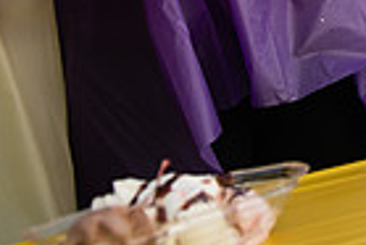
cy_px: -175
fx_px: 1231
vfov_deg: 10.7
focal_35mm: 121
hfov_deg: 15.4
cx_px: 577
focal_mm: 29
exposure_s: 1/400
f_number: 4
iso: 640
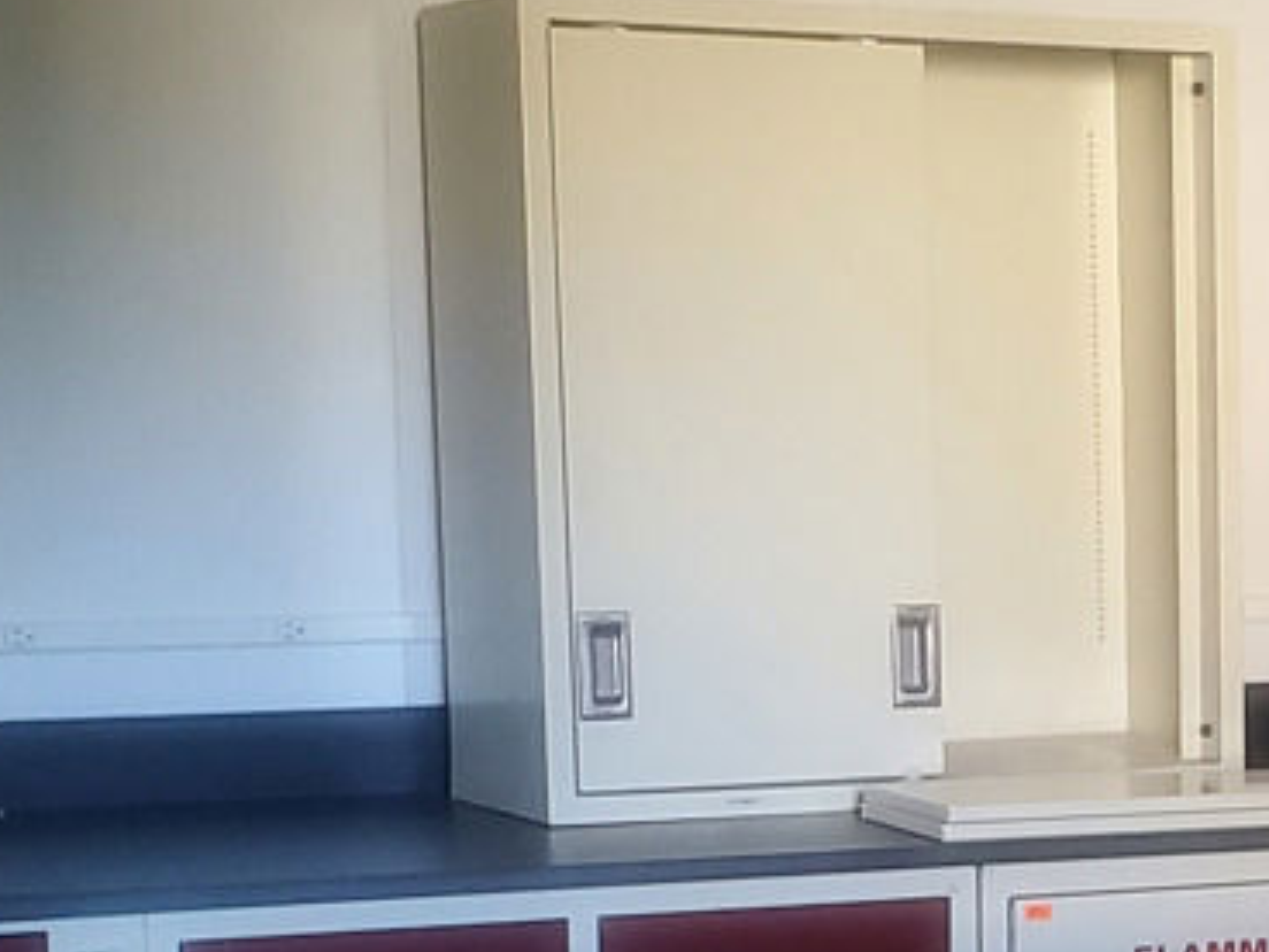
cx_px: 1521
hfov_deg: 16.7
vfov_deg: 12.9
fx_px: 4143
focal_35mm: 113
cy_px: 1049
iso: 500
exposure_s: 1/40
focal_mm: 4.3
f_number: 1.5
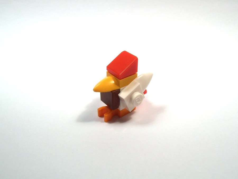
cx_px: 119
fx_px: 254
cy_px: 90
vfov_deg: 38.7
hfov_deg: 50.1
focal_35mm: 37
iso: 80
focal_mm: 6.61
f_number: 3.9
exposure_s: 1/80
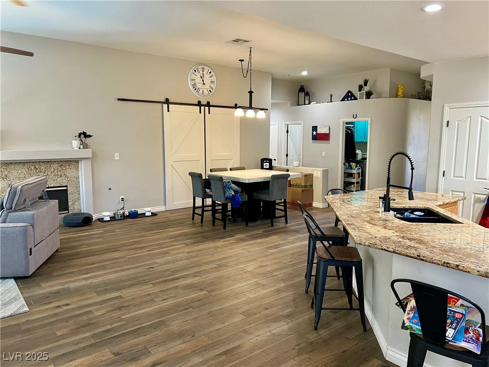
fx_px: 367
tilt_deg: -8.3
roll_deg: -0.4
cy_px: 184
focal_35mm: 26
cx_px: 244
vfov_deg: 53.1
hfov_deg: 67.3
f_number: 1.5
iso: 250
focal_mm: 5.7
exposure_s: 1/60
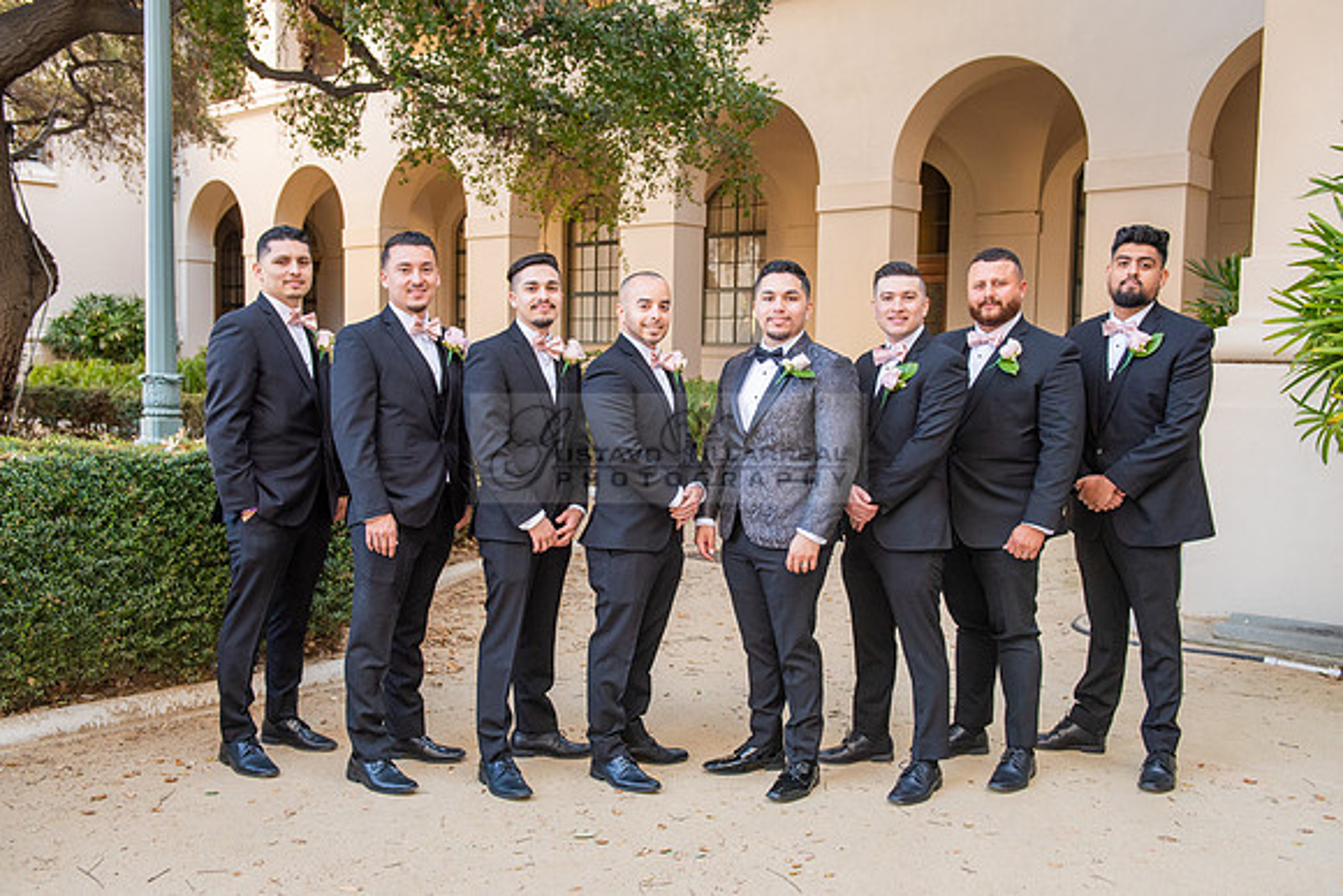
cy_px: 448
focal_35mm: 34
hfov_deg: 55.3
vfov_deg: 38.6
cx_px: 672
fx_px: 1281
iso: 640
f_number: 4.5
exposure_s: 1/200
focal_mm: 32
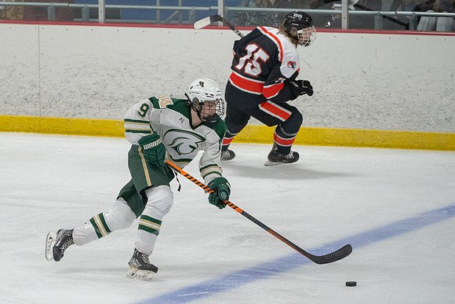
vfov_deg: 4.1
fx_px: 4212
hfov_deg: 6.2
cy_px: 158
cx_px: 133
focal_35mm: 333
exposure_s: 1/1000
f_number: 4.5
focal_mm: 200
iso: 8000
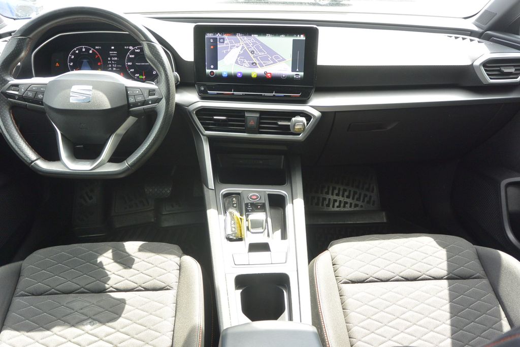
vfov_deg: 45.0
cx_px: 260
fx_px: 419
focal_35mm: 29
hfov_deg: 63.7
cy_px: 174
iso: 200
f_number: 3.5
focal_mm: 11
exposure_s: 1/125
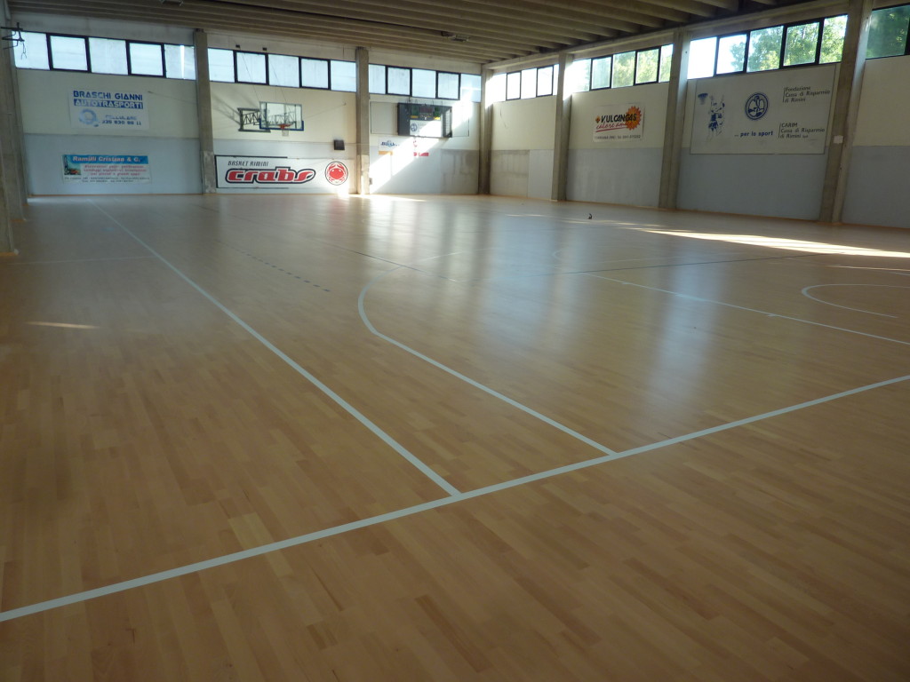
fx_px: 657
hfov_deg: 69.4
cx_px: 455
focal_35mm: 25
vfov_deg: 54.9
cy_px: 341
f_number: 3.3
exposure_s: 1/50
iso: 80
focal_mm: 4.1
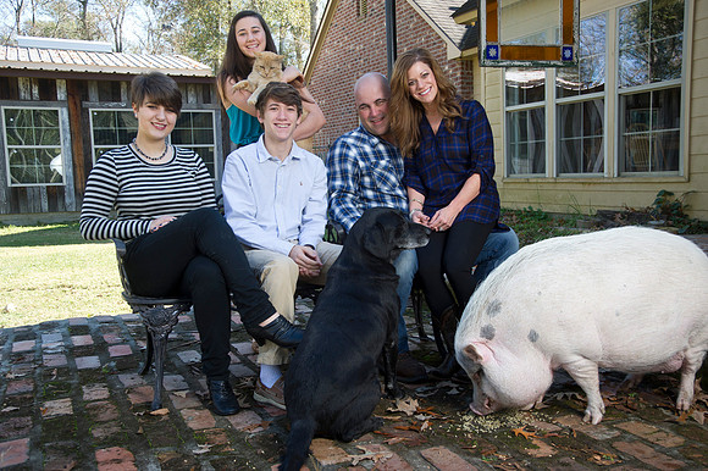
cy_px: 236
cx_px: 354
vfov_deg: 37.8
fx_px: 688
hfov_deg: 54.5
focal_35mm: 35
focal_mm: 35
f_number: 8
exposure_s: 1/125
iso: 400
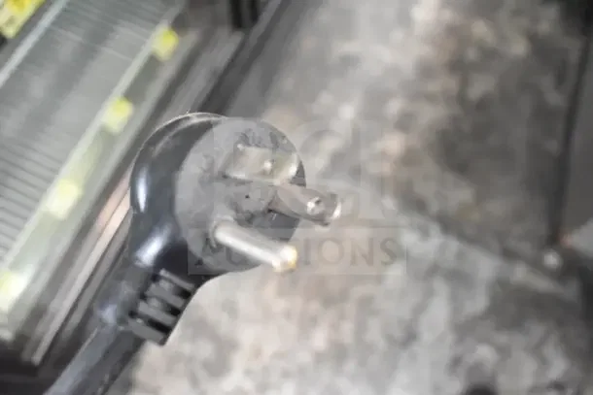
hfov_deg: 61.9
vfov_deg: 43.6
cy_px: 198
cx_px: 296
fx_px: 494
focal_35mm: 30
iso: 6400
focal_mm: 20
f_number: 5
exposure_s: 1/100
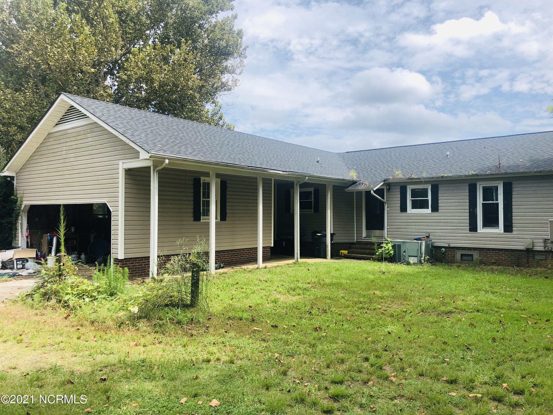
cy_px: 208
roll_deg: -0.6
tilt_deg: +1.5
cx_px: 276
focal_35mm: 28
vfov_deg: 49.7
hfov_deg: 63.4
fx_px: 447
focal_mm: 3.99
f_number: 1.8
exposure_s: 1/1656
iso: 20
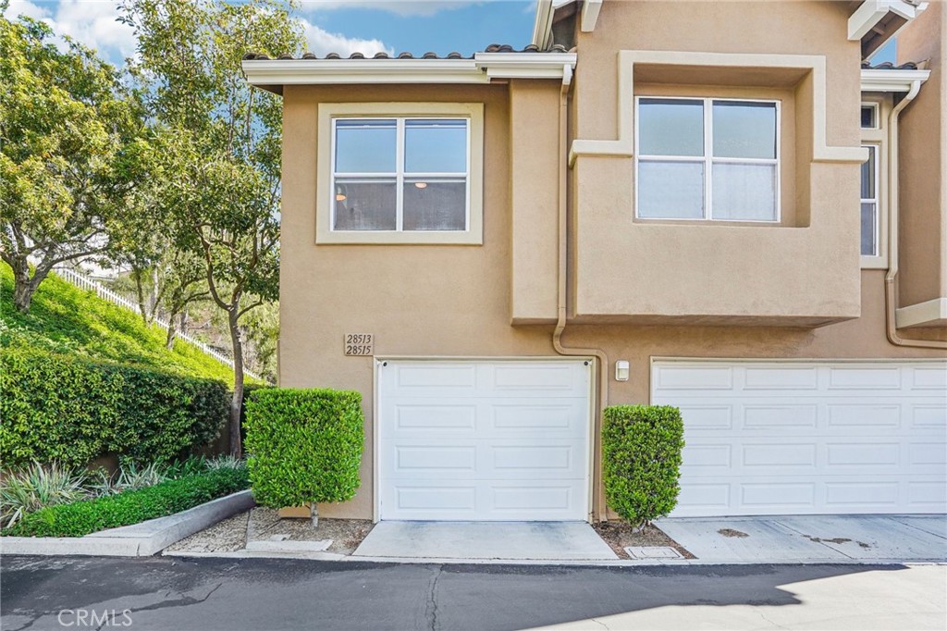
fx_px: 421
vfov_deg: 73.7
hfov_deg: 96.8
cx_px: 474
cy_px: 316
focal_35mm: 16
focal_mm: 16
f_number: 8
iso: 400
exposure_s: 1/200
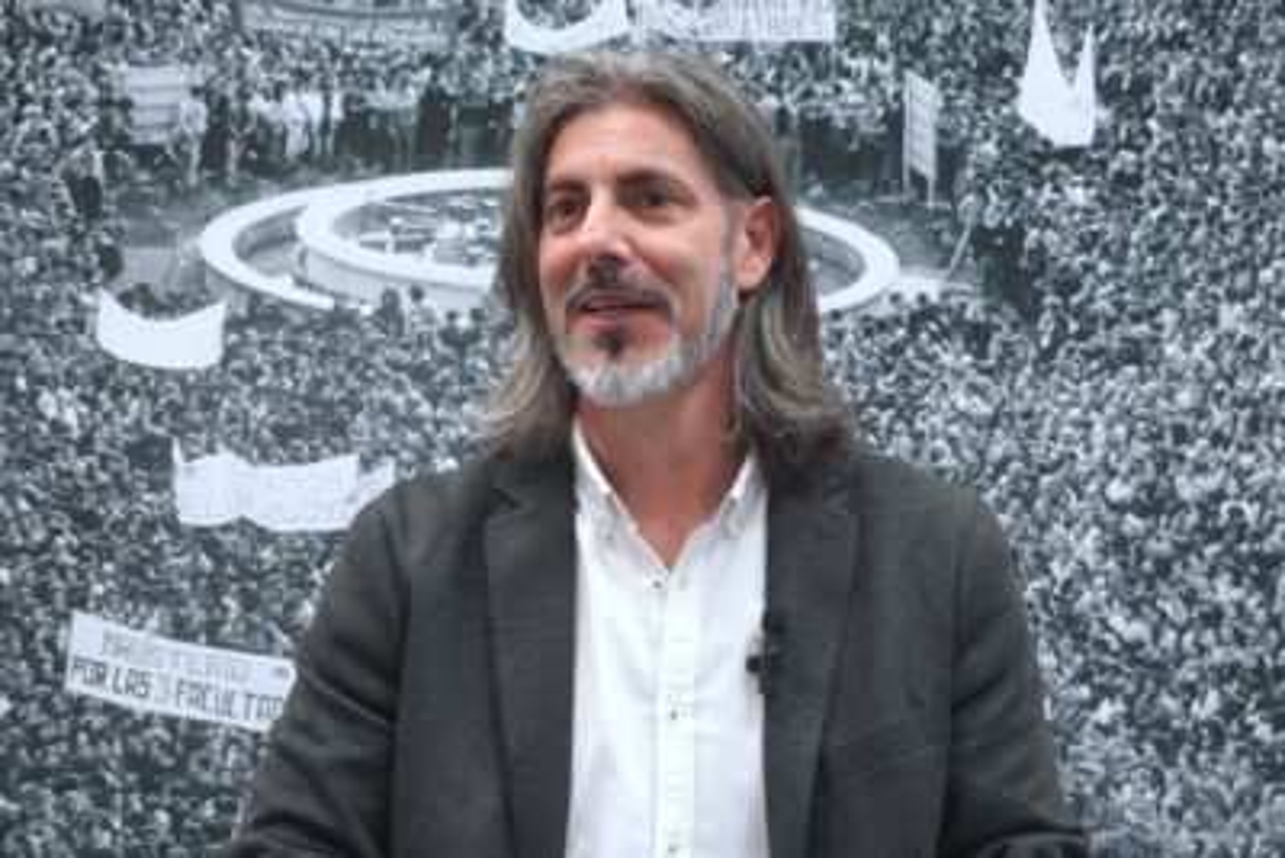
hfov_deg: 29.9
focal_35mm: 68
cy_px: 429
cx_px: 642
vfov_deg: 20.2
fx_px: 2410
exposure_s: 1/160
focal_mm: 45
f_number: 5.6
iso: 4000
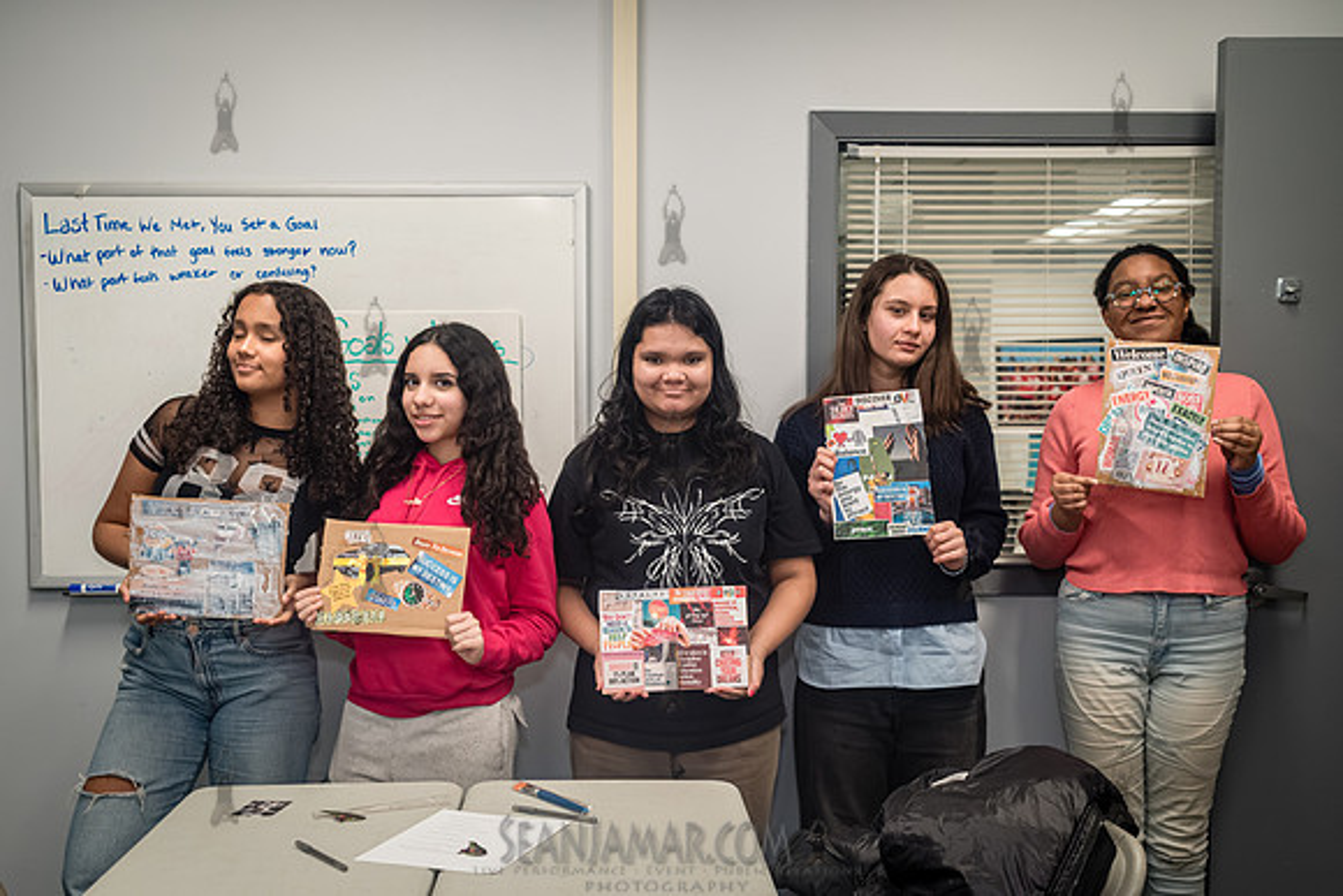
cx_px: 630
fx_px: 1513
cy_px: 518
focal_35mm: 41
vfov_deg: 32.9
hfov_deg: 47.8
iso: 2500
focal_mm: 35
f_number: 4
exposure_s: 1/320
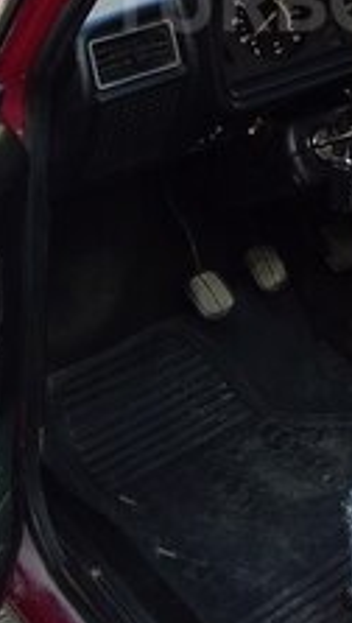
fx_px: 1240
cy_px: 0
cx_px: 321
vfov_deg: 26.7
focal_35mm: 75
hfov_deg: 15.9
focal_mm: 3.3
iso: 50
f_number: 2.2
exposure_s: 1/100
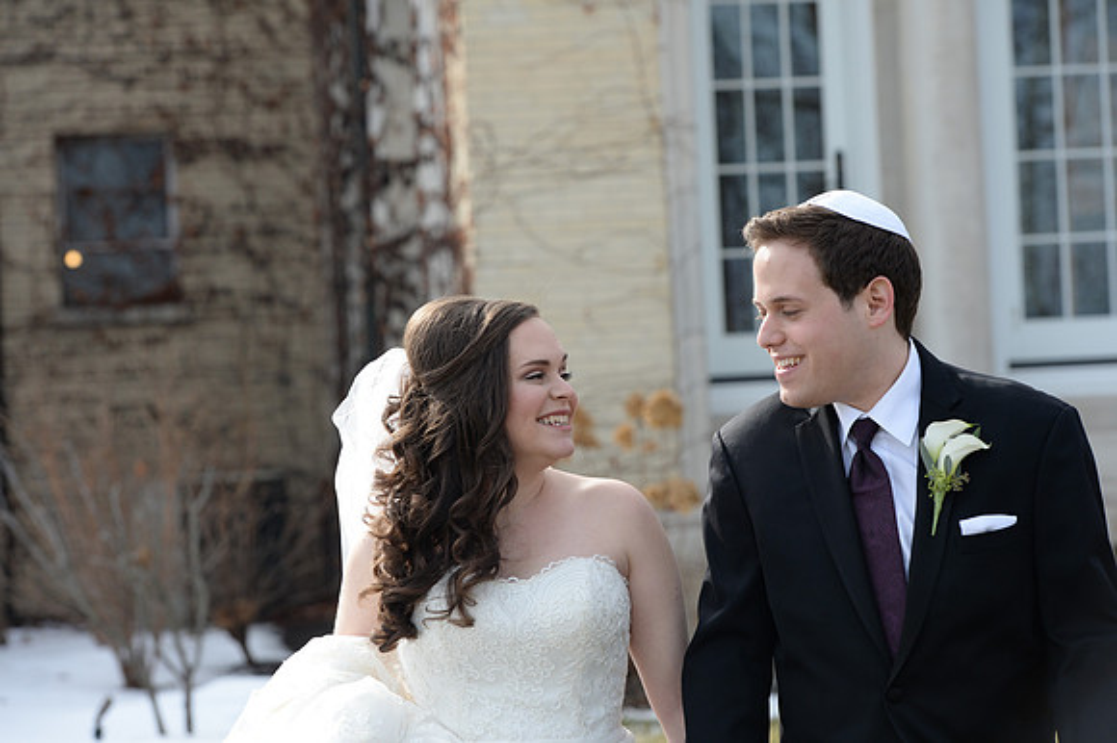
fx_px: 3597
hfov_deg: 17.7
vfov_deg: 11.8
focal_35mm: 116
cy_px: 372
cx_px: 558
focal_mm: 116
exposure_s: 1/1250
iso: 500
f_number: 5.6
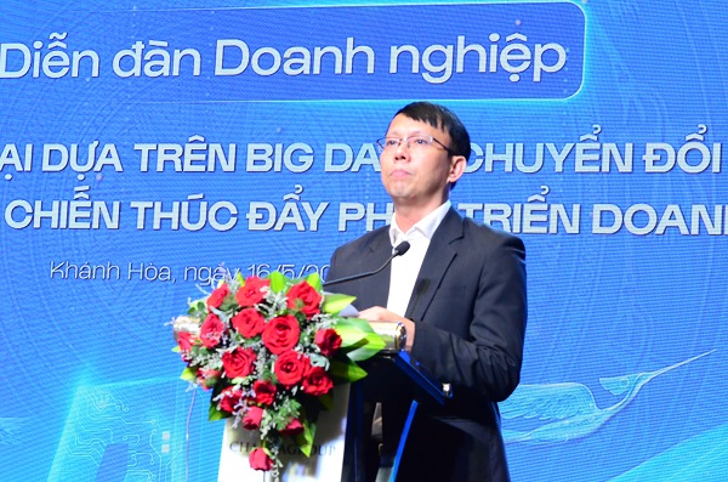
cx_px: 364
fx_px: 2572
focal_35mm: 128
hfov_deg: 16.1
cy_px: 241
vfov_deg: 10.7
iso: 2500
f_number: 8
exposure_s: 1/60
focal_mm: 85
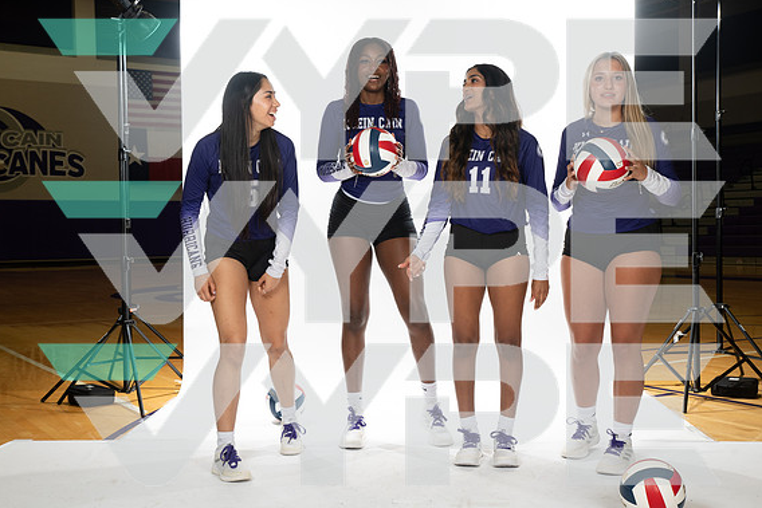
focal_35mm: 47
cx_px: 384
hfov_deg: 41.9
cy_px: 253
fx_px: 995
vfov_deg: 28.7
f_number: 7.1
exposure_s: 1/320
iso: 800
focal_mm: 46
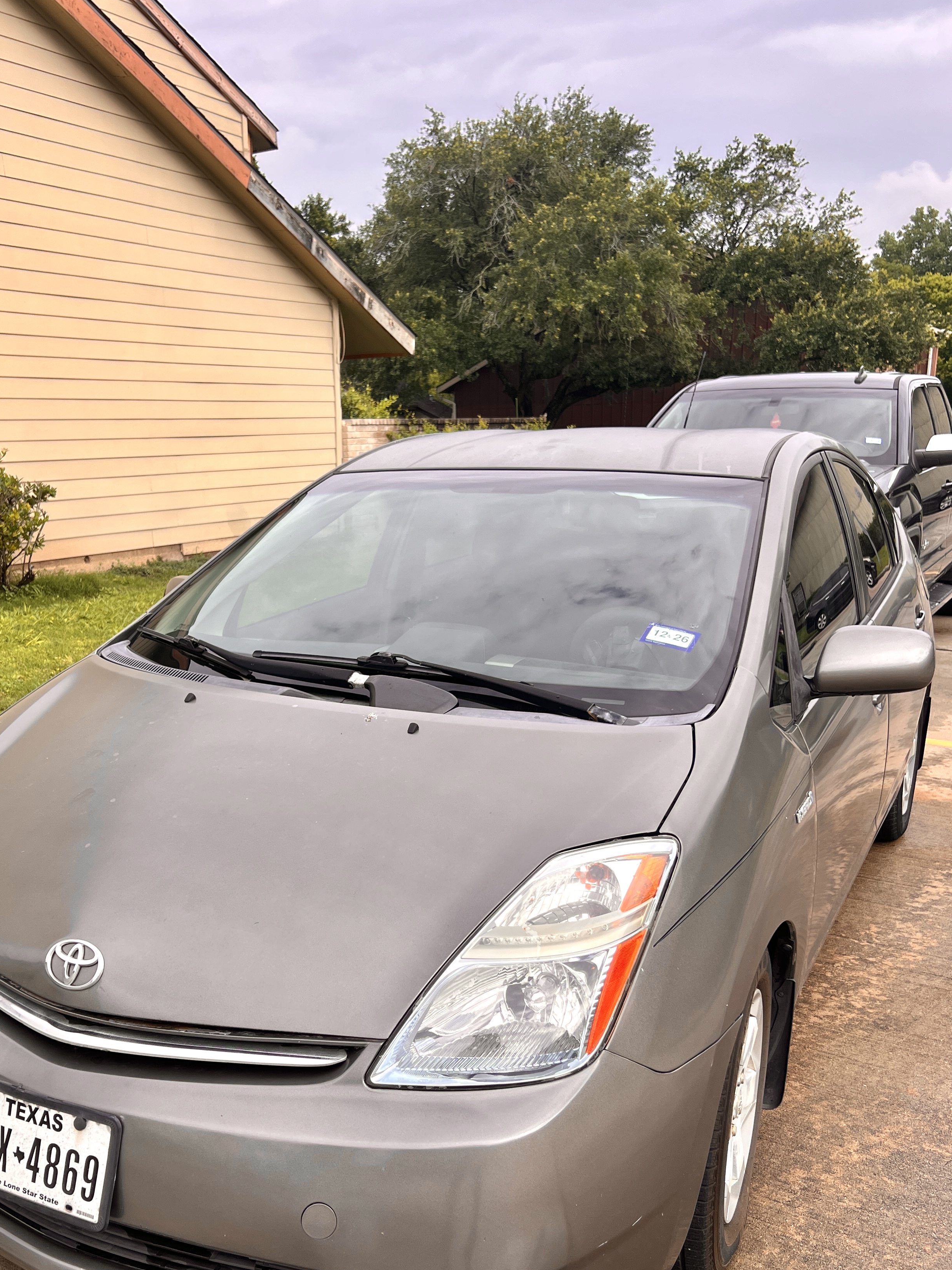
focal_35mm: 32
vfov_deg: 56.4
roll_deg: +1.4
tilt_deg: -15.7
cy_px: 765
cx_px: 379
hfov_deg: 43.9
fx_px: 1173
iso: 50
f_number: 1.5
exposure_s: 1/2353
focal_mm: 5.7
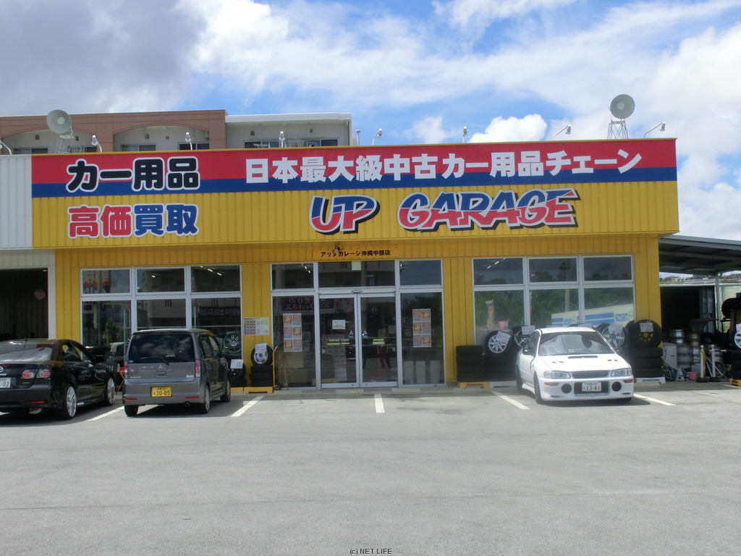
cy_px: 278
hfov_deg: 37.5
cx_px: 370
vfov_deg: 28.6
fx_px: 1092
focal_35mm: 51
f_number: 11.1
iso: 160
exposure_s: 1/250
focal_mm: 9.09
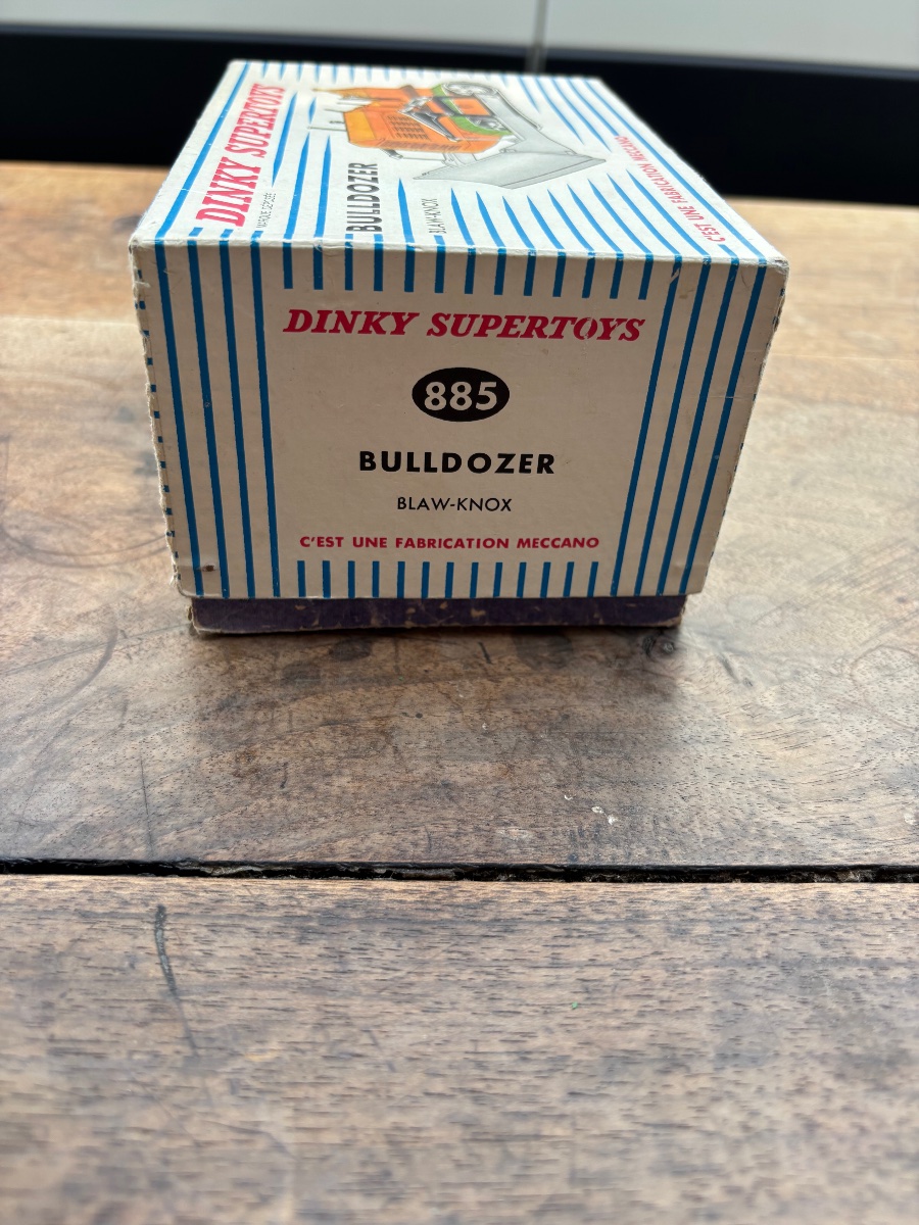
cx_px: 460
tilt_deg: -38.4
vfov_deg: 67.3
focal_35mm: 26
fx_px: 920
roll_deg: -5.1
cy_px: 612
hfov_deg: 53.1
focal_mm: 5.96
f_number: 1.6
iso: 50
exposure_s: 1/742
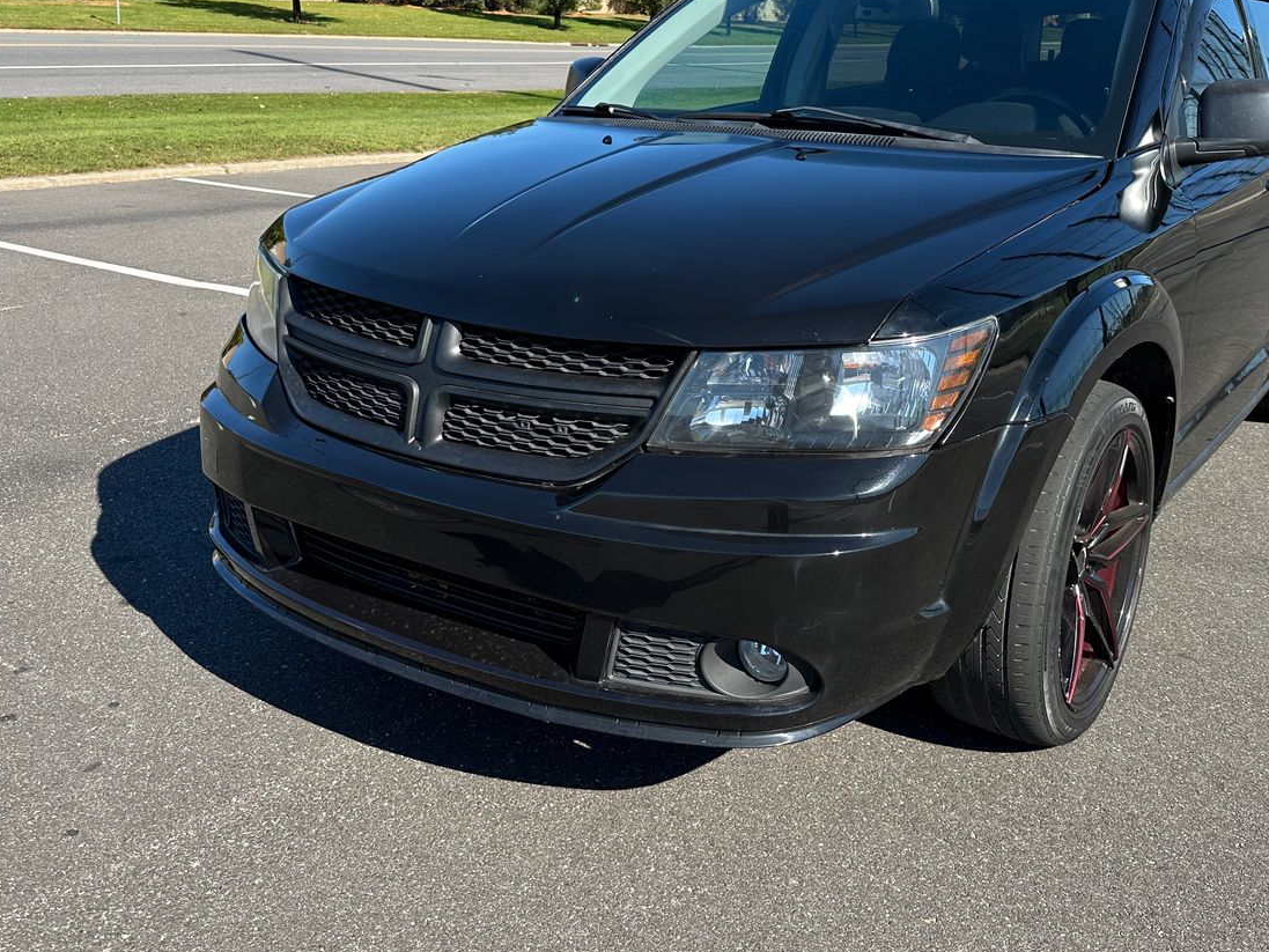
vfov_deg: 40.4
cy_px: 348
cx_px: 714
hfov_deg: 52.5
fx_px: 1283
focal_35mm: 35
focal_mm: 6.86
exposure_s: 1/2070
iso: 80
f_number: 1.78
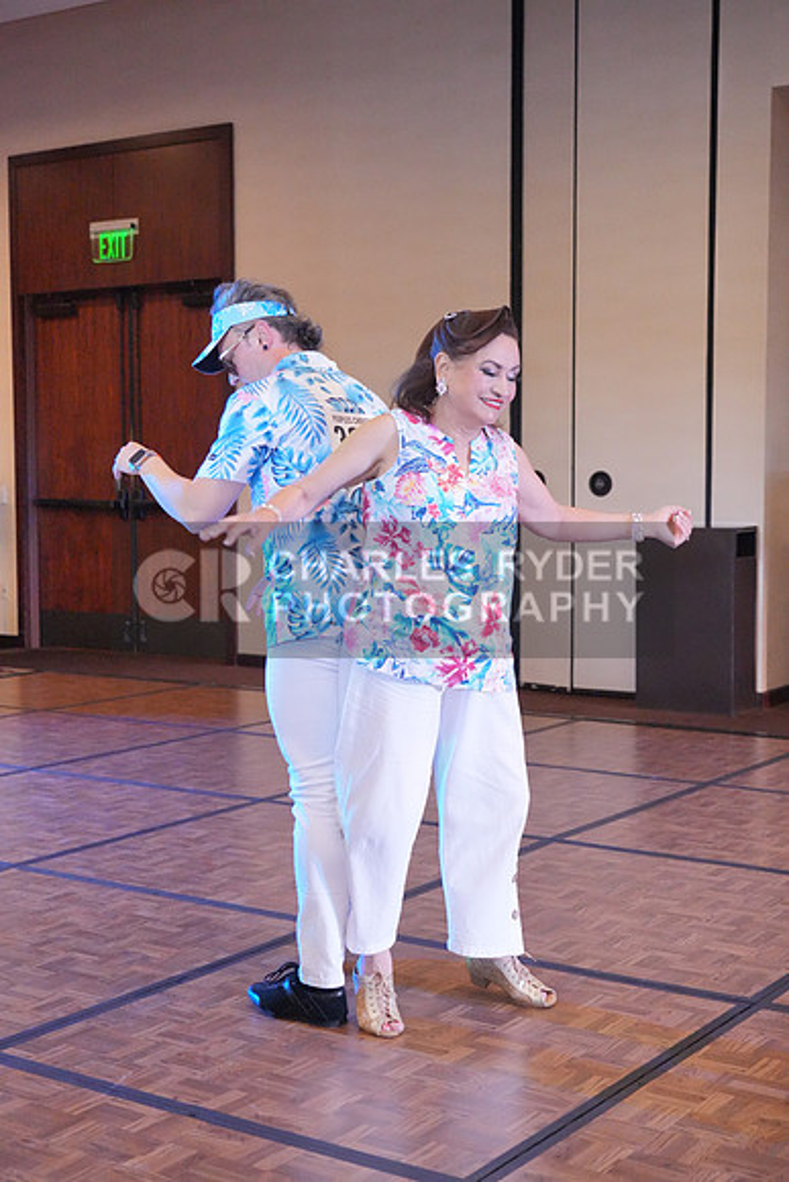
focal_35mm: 49
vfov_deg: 40.3
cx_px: 394
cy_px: 591
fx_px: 1610
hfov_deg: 27.5
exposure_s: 1/400
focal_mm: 49
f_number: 4
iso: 12800
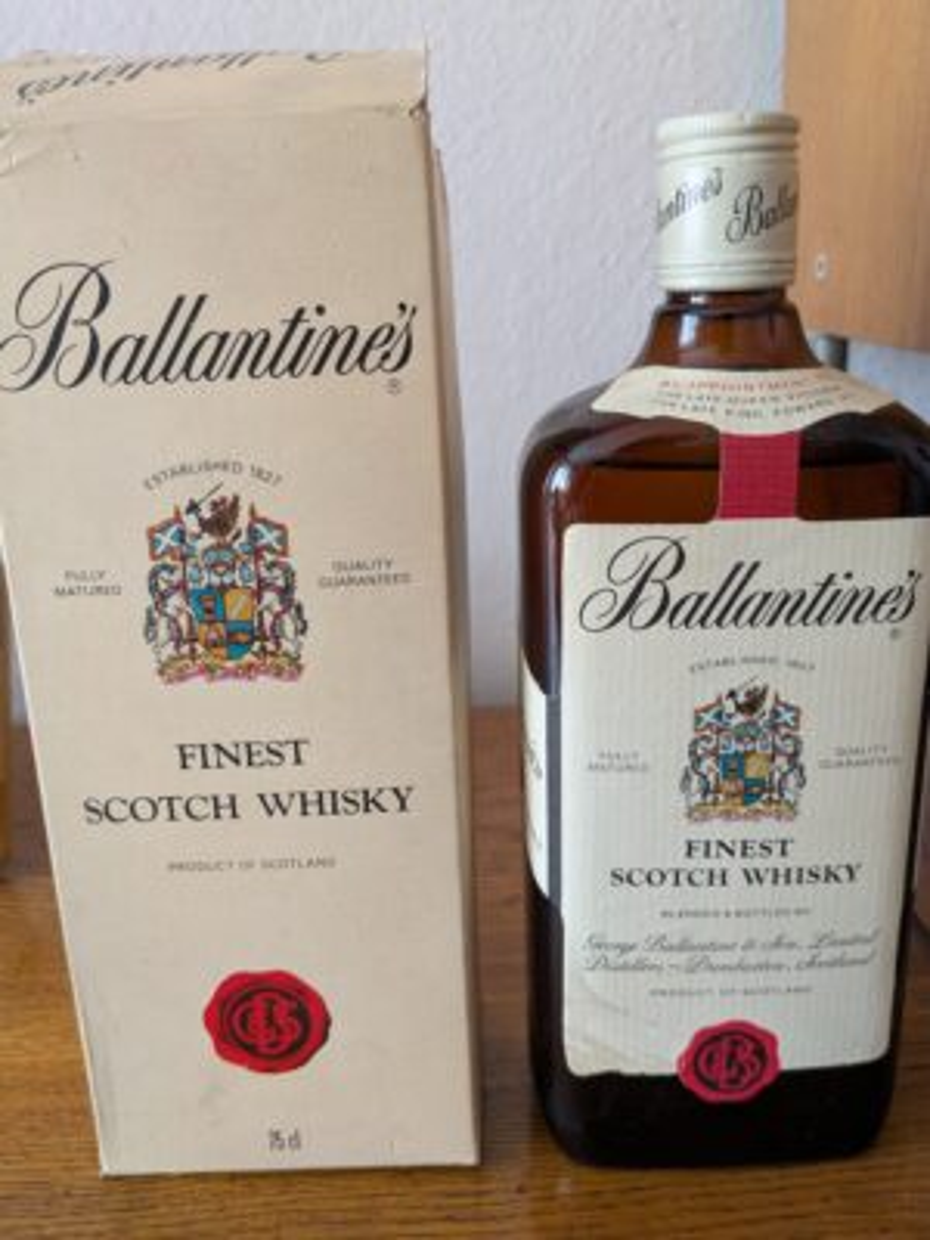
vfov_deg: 69.4
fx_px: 896
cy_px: 620
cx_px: 465
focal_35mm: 25
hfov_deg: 54.9
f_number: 1.89
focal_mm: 5.43
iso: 472
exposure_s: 1/50
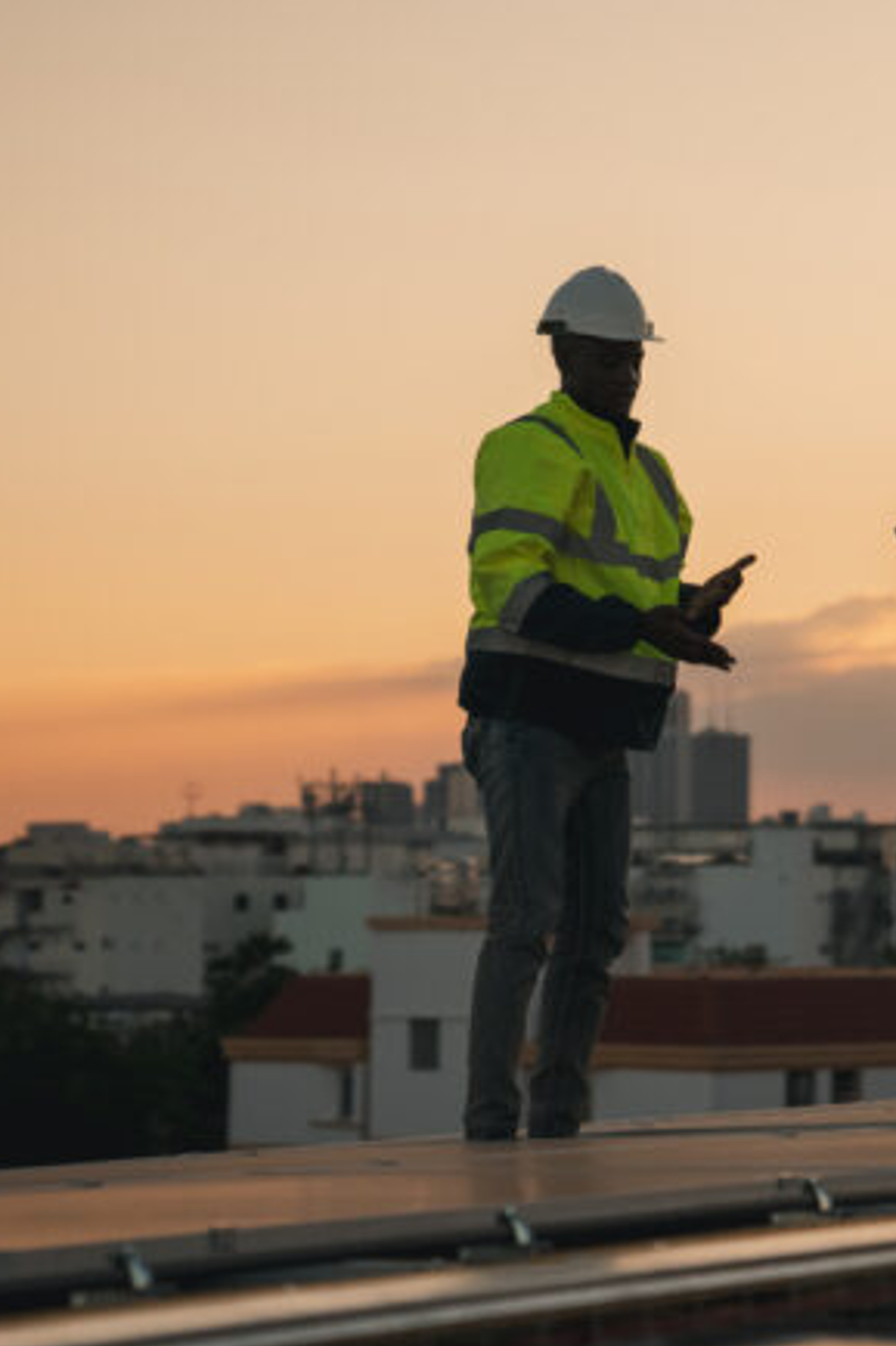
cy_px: 397
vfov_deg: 13.4
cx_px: 927
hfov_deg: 8.9
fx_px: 5716
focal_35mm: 153
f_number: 2.8
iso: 320
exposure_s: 1/5000
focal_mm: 70
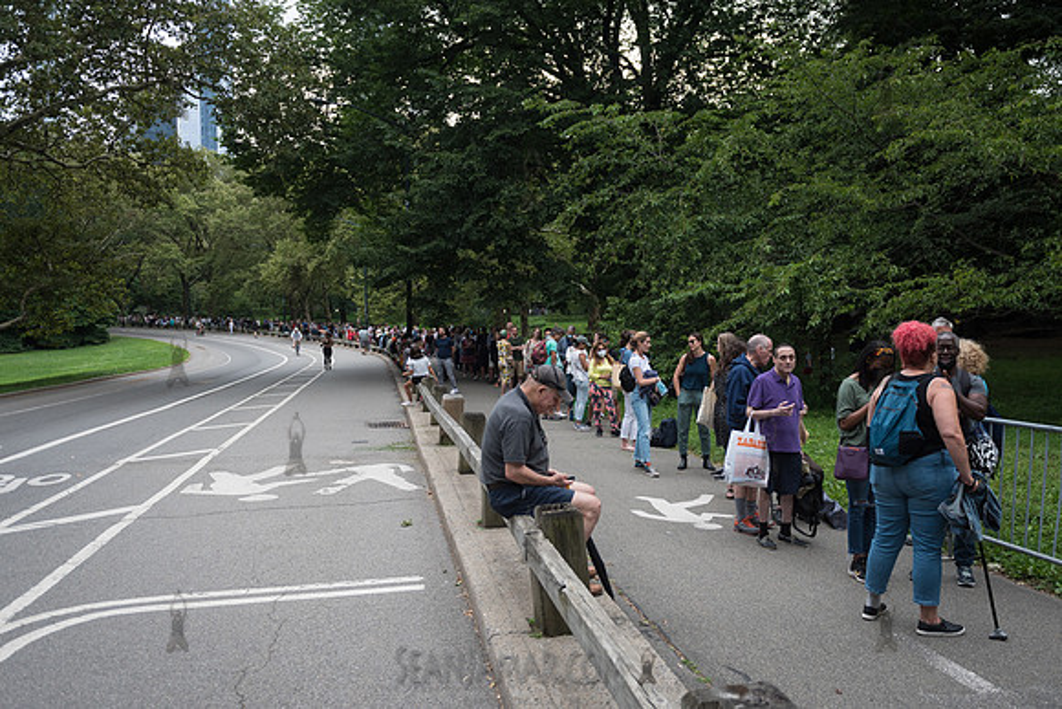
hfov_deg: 60.6
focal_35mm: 31
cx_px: 616
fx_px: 903
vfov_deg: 42.9
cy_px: 363
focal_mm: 24
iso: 400
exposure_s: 1/1250
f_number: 3.2
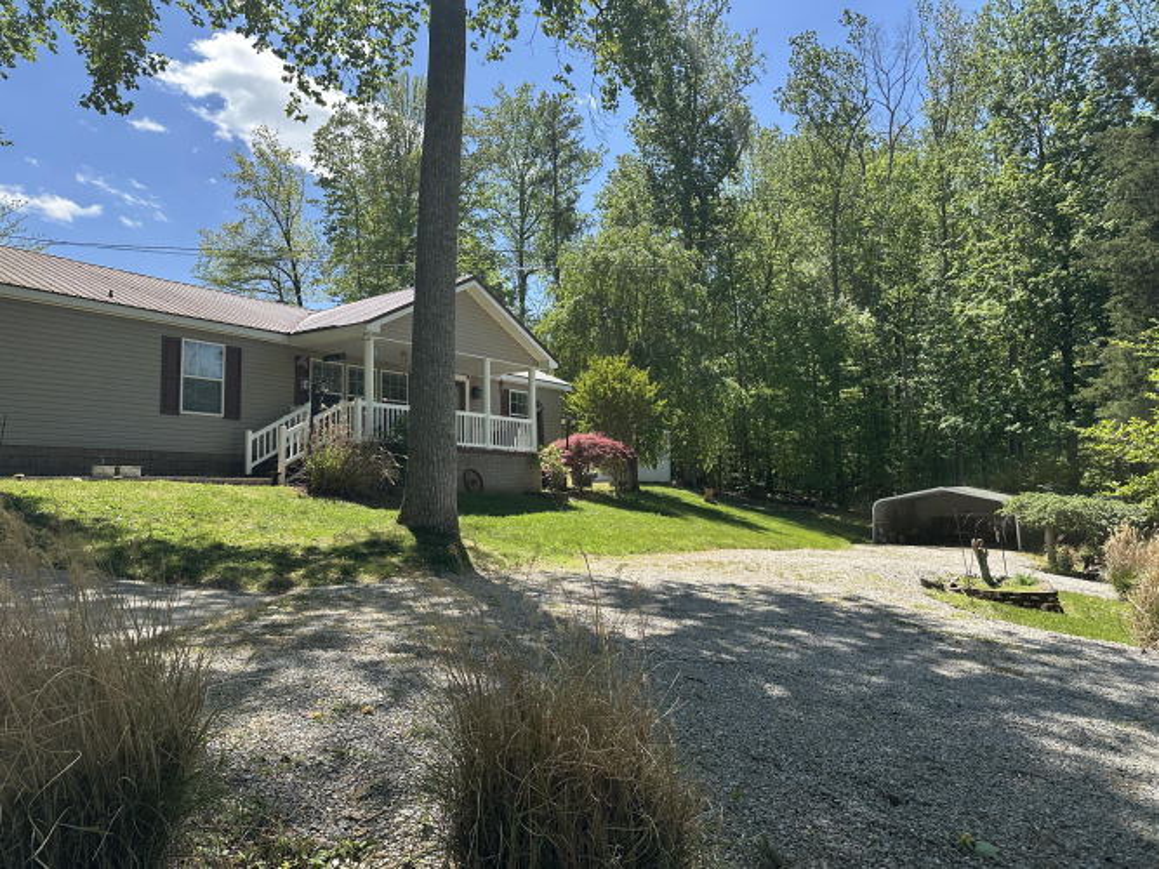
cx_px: 580
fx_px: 803
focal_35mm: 24
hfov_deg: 71.6
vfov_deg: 56.8
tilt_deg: +3.8
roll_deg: +1.3
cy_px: 434
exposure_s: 1/2110
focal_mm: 6.86
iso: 80
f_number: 1.78
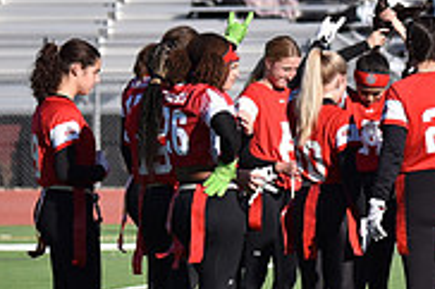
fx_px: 5783
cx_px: 380
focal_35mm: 479
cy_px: 130
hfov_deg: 4.3
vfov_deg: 2.9
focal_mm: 150
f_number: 5
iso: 110
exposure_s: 1/1000
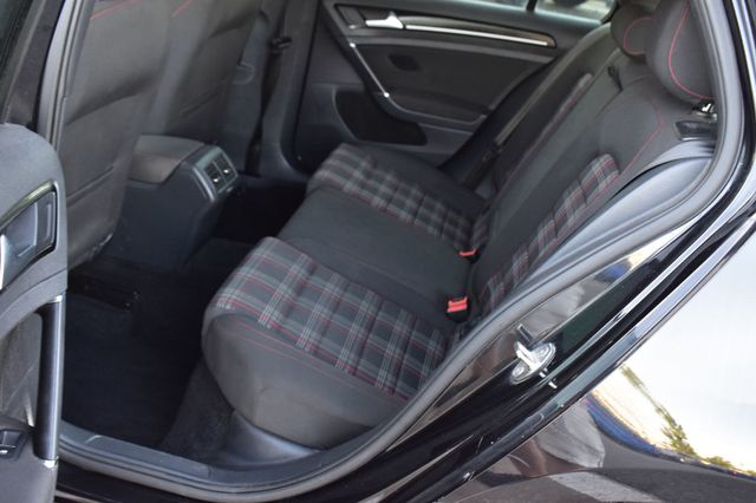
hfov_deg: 53.2
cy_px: 252
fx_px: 756
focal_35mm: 36
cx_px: 378
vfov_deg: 36.8
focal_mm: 24
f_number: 6.3
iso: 450
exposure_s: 1/15
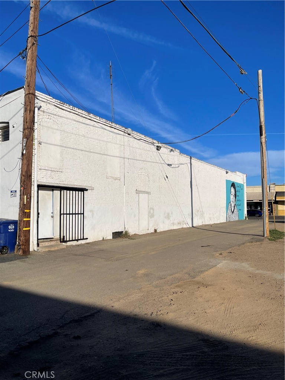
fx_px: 274
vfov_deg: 69.4
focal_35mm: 25
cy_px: 190
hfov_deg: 54.9
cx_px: 142
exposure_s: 1/9174
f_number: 1.6
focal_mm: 5.1
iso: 32
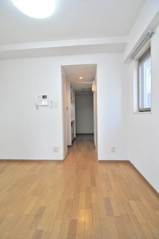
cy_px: 120
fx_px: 110
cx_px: 80
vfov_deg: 95.1
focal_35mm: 16
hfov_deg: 71.9
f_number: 5
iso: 1000
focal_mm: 11
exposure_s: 1/100
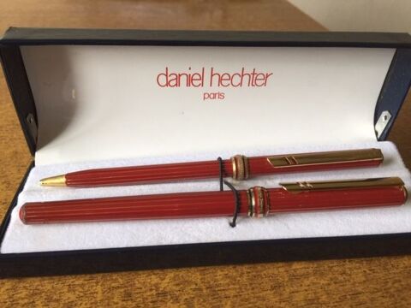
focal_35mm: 29
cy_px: 154
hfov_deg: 61.7
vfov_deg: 48.2
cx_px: 206
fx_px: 344
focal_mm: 4.15
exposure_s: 1/33
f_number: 2.2
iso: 40
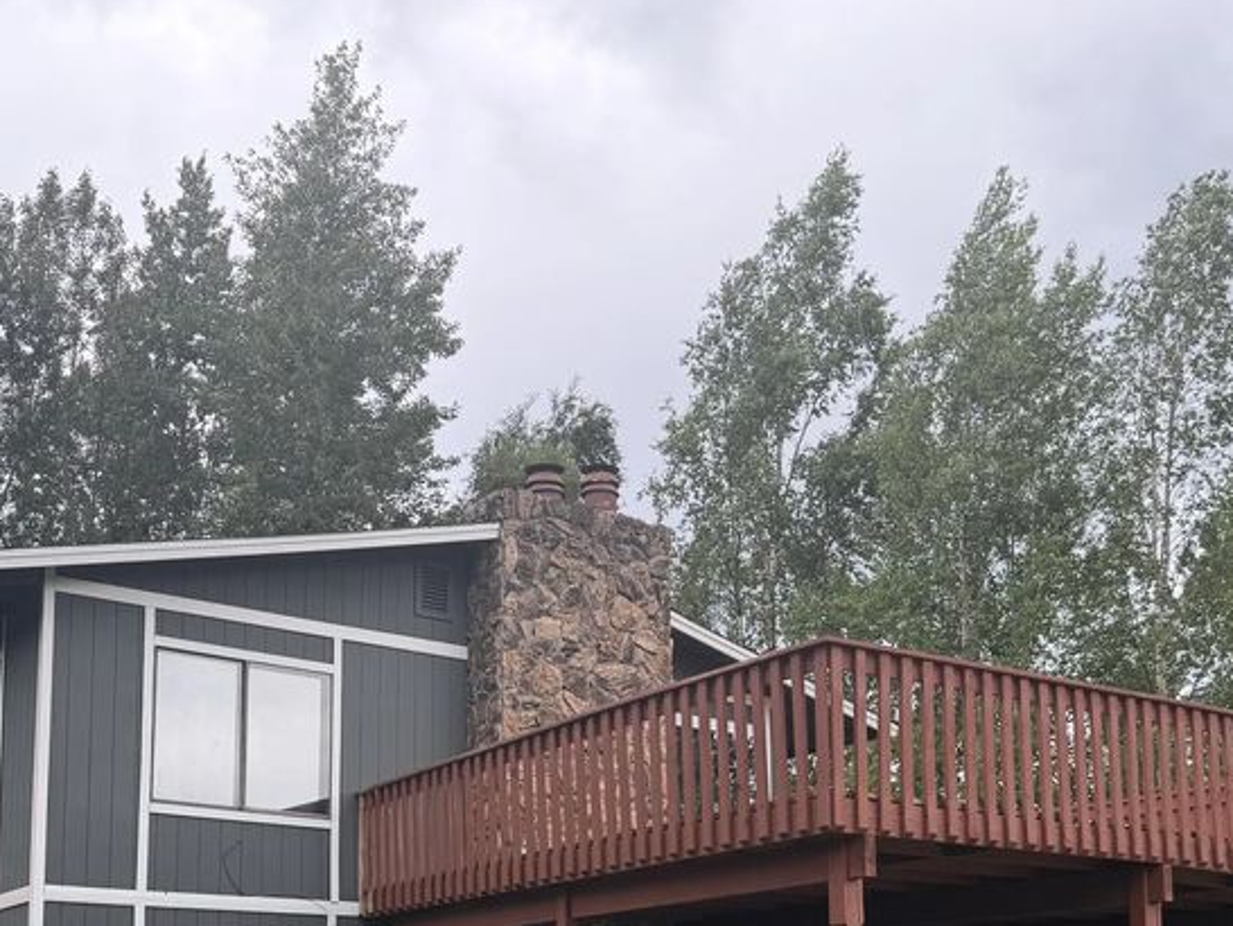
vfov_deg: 30.6
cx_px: 576
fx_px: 1604
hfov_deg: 42.0
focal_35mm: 45
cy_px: 856
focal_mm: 6.76
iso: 80
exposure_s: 1/322
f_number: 1.78
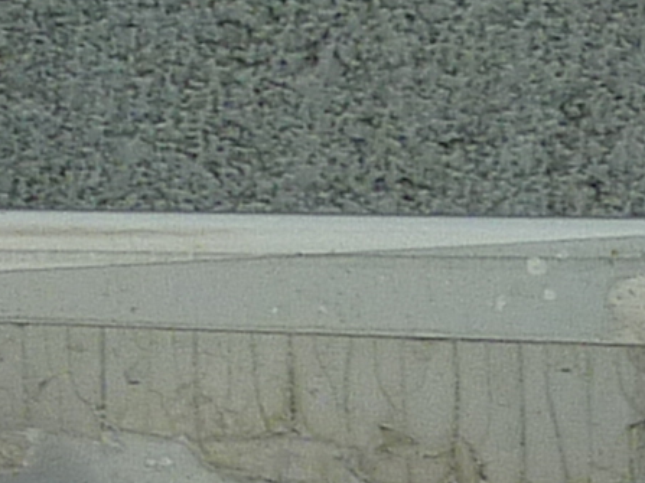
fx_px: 4098
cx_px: 19
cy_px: 1008
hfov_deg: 9.0
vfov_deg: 6.5
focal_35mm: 220
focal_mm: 4.4
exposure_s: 1/400
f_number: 4.5
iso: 80
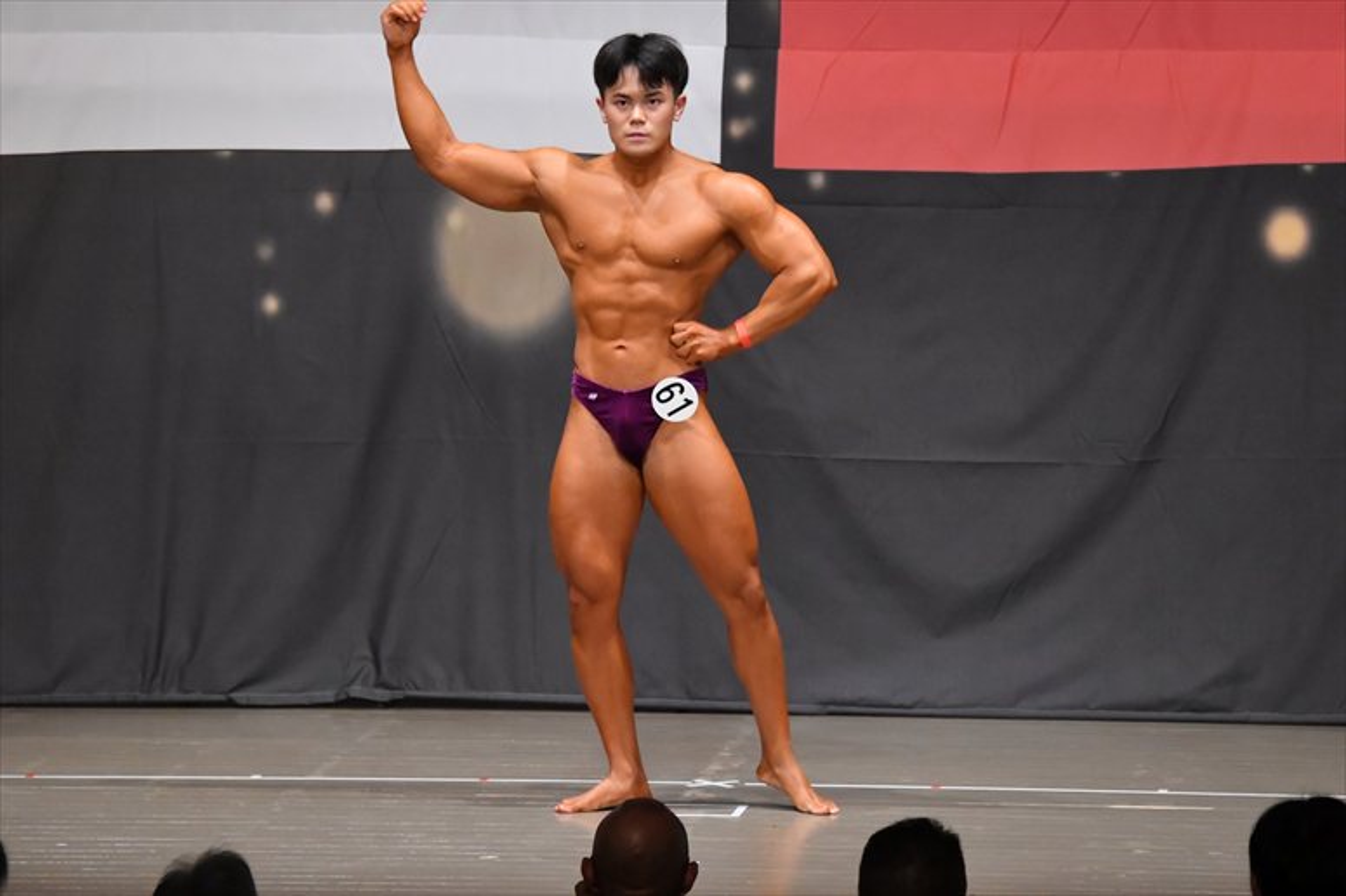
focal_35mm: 225
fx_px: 8409
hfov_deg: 9.2
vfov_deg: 6.1
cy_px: 448
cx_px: 673
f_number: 5.6
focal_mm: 150
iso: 6400
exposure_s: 1/400
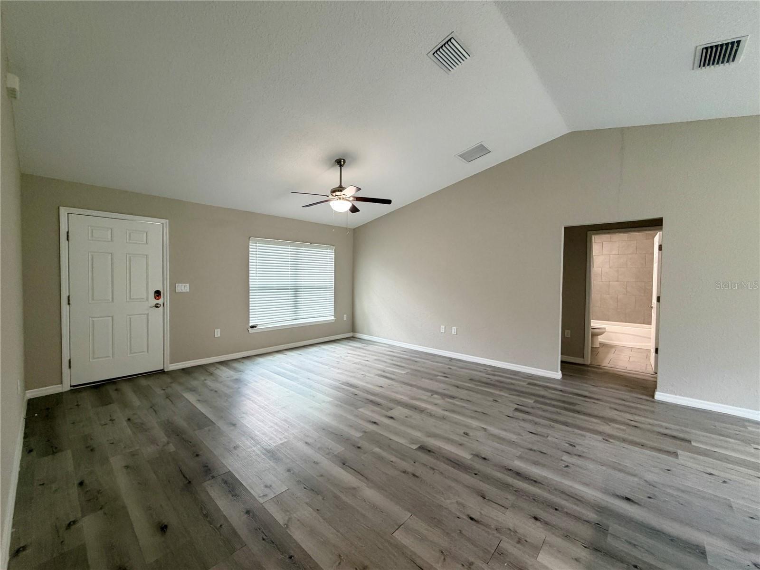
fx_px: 307
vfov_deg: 85.7
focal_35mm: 14
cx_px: 380
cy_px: 285
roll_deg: -0.4
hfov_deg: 102.1
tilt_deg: -1.1
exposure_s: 1/60
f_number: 2.2
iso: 320
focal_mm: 2.22
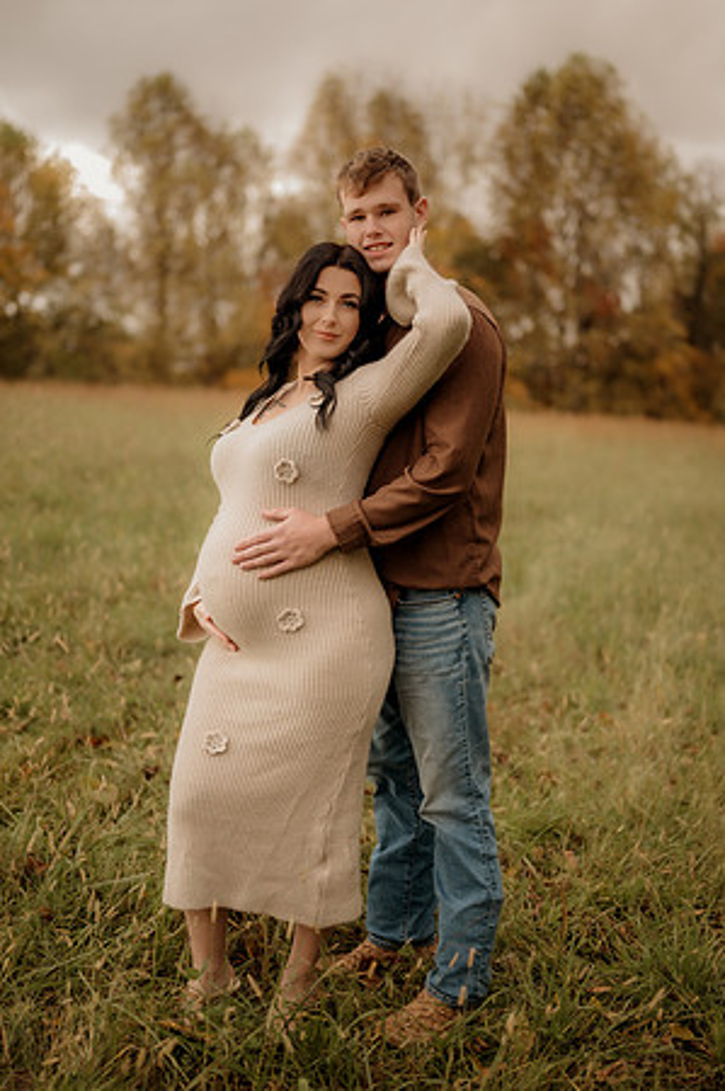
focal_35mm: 50
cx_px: 362
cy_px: 546
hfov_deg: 26.9
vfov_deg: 39.6
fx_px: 1514
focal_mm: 50
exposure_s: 1/320
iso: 200
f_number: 1.8
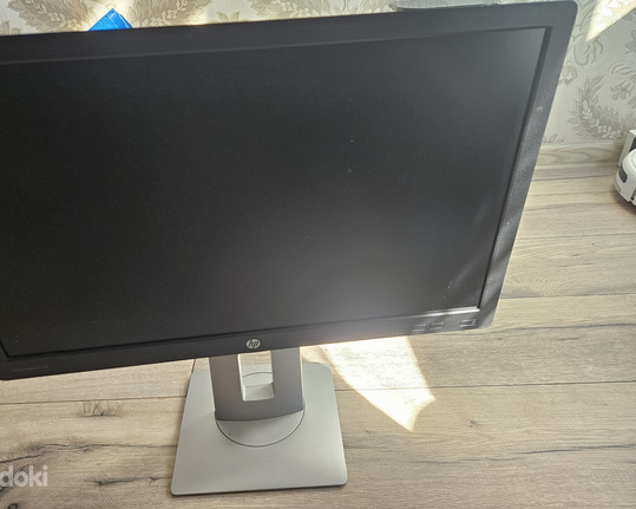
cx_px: 284
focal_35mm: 25
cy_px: 252
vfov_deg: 56.8
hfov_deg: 67.9
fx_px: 470
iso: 200
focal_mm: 5.4
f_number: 1.8
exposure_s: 1/100
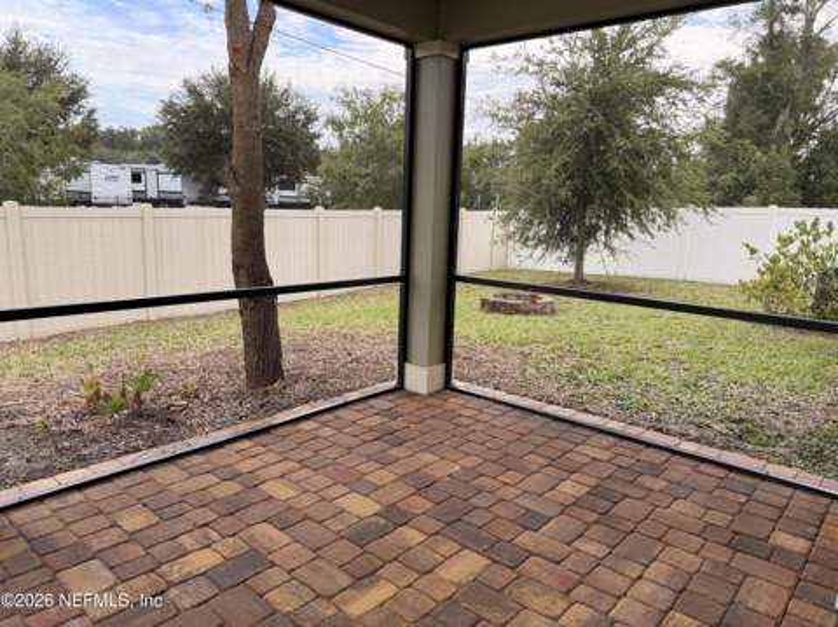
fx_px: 580
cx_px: 419
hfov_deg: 71.7
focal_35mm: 24
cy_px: 314
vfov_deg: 56.7
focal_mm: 6.76
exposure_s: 1/1075
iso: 100
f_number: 1.78
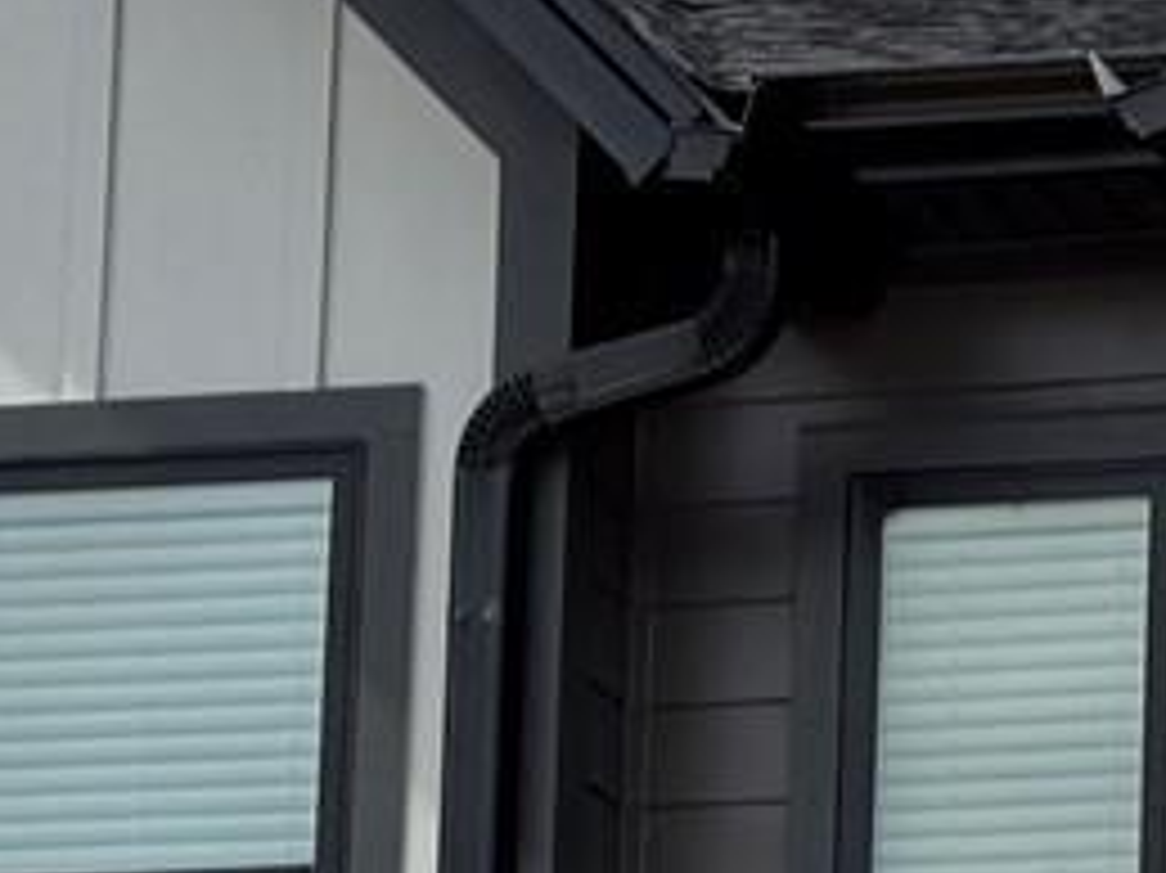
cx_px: 1967
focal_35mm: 190
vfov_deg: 7.5
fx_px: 6397
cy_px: 1706
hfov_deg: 10.0
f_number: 1.78
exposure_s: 1/5714
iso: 80
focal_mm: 6.76
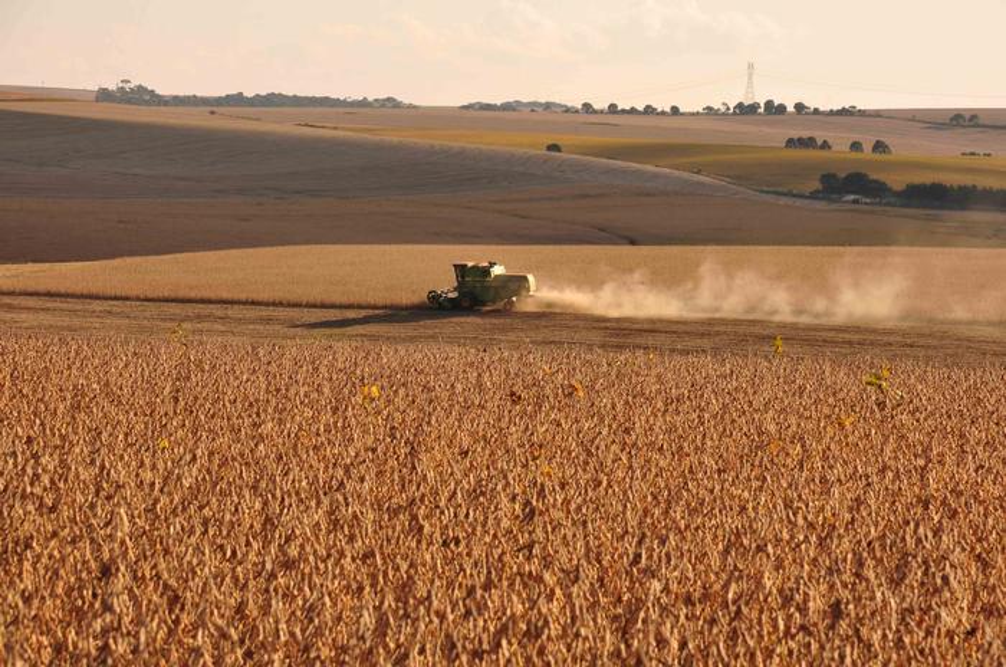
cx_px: 503
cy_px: 334
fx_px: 4393
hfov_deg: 13.1
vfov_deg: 8.7
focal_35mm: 158
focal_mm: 105
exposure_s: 1/100
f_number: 14
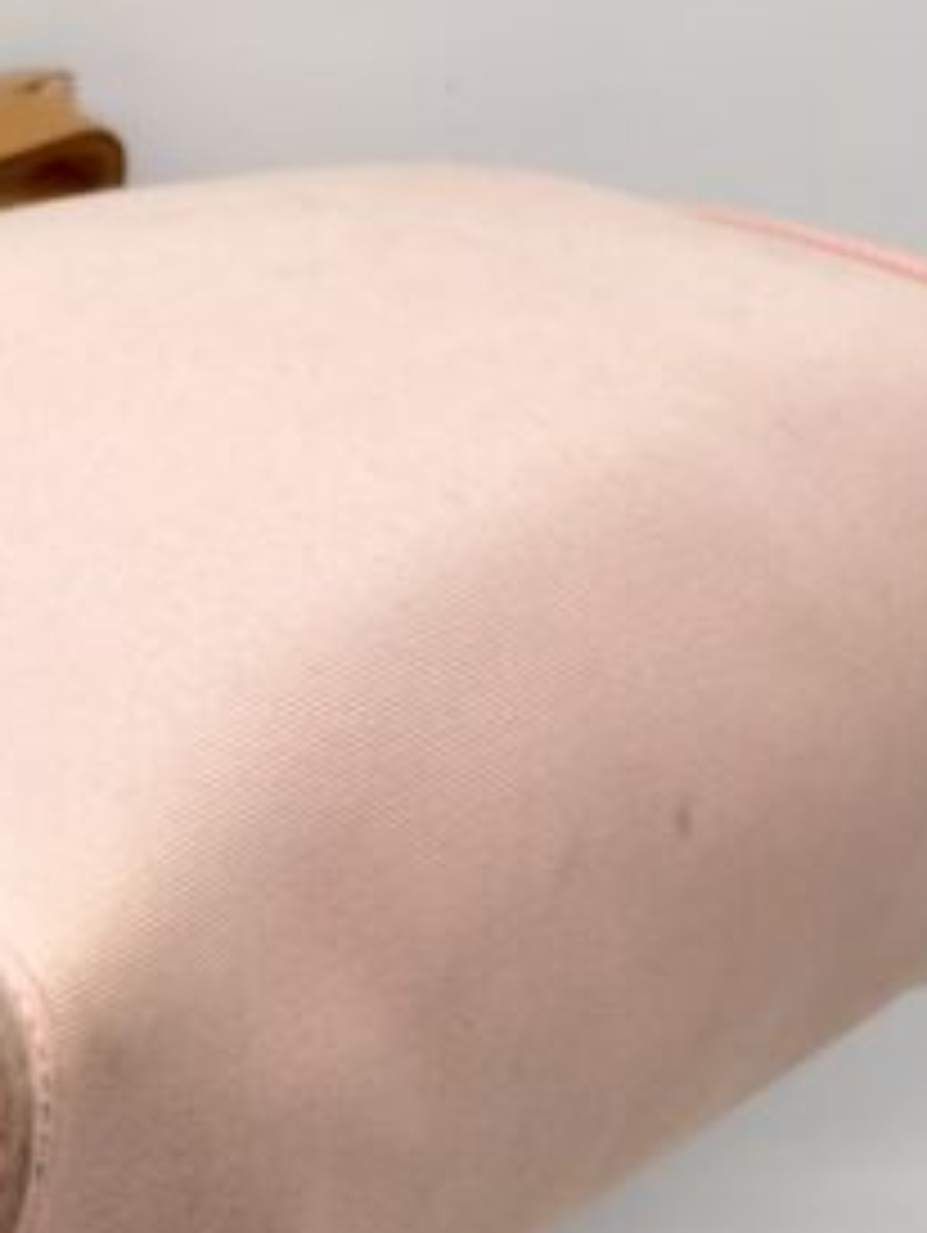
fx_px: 3458
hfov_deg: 15.0
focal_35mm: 97
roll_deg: +0.6
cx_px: -22
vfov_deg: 20.2
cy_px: 796
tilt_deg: -27.2
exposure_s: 1/142
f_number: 1.5
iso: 32
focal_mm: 5.7
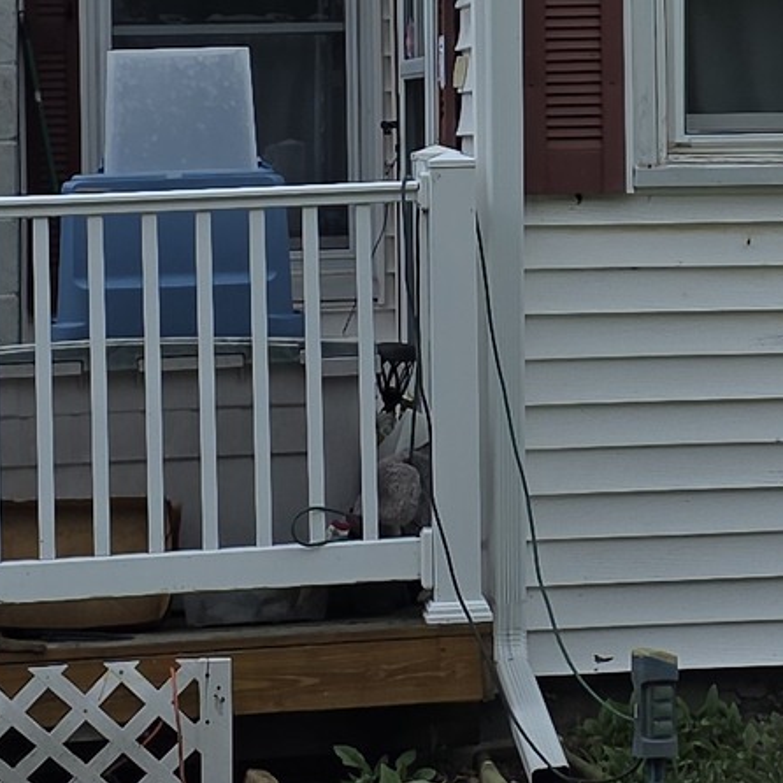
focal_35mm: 140
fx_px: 3583
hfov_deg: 12.4
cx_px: 693
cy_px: -42
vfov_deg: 12.3
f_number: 1.7
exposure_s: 1/431
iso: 12
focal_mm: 6.3
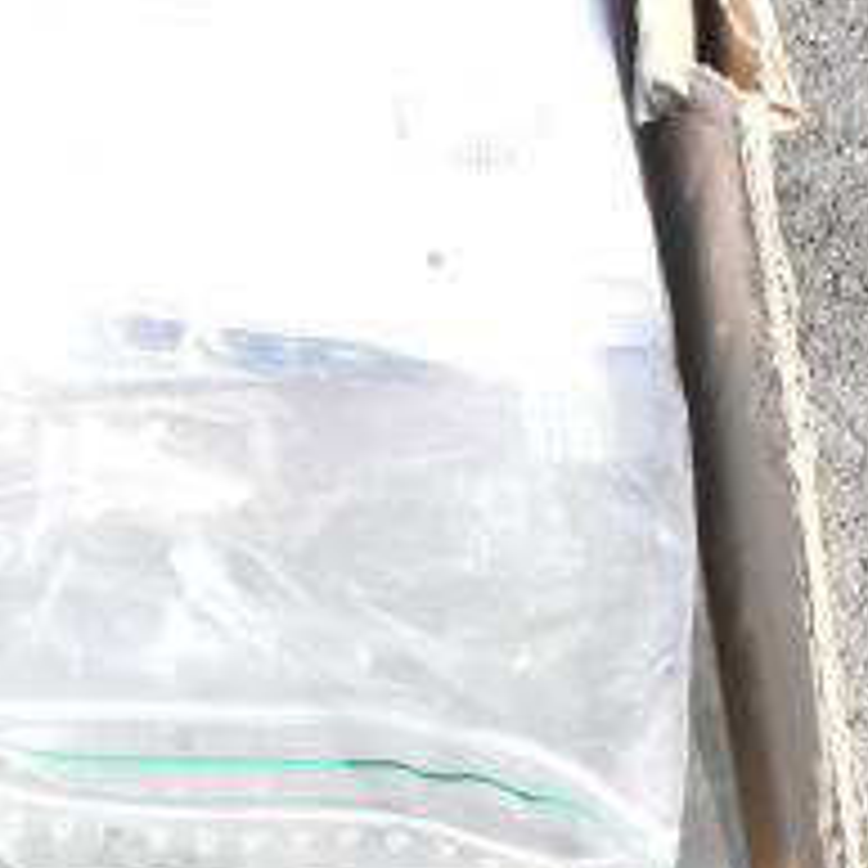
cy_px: 1367
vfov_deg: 10.3
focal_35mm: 163
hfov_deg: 10.5
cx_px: -288
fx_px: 4625
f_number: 13
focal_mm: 27
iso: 1600
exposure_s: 1/640
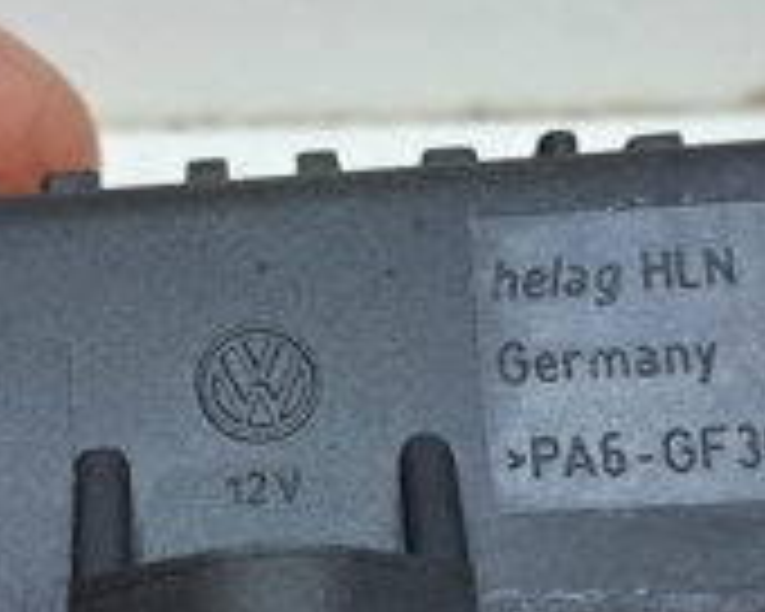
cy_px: 371
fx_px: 2241
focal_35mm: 99
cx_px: 356
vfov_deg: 15.5
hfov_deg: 19.4
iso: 64
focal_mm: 4
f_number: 1.8
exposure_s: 1/60
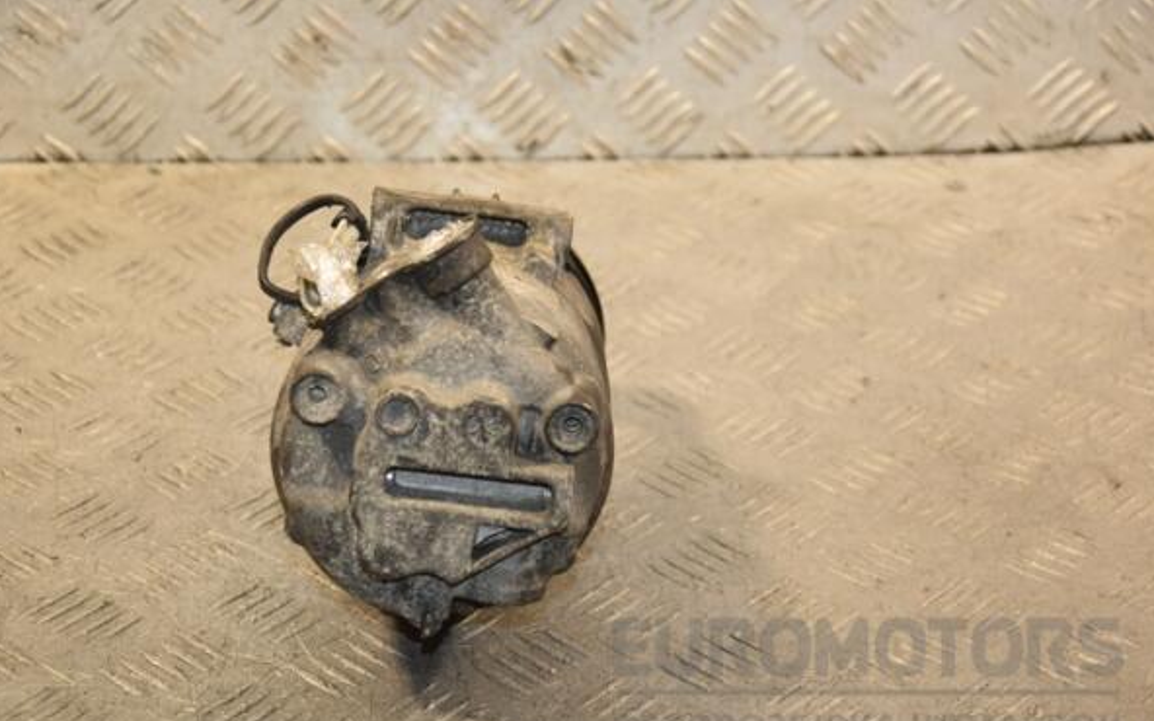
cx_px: 575
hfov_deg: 21.6
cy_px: 388
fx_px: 3019
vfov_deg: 13.6
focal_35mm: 96
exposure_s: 1/200
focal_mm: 62
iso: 800
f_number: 5.6
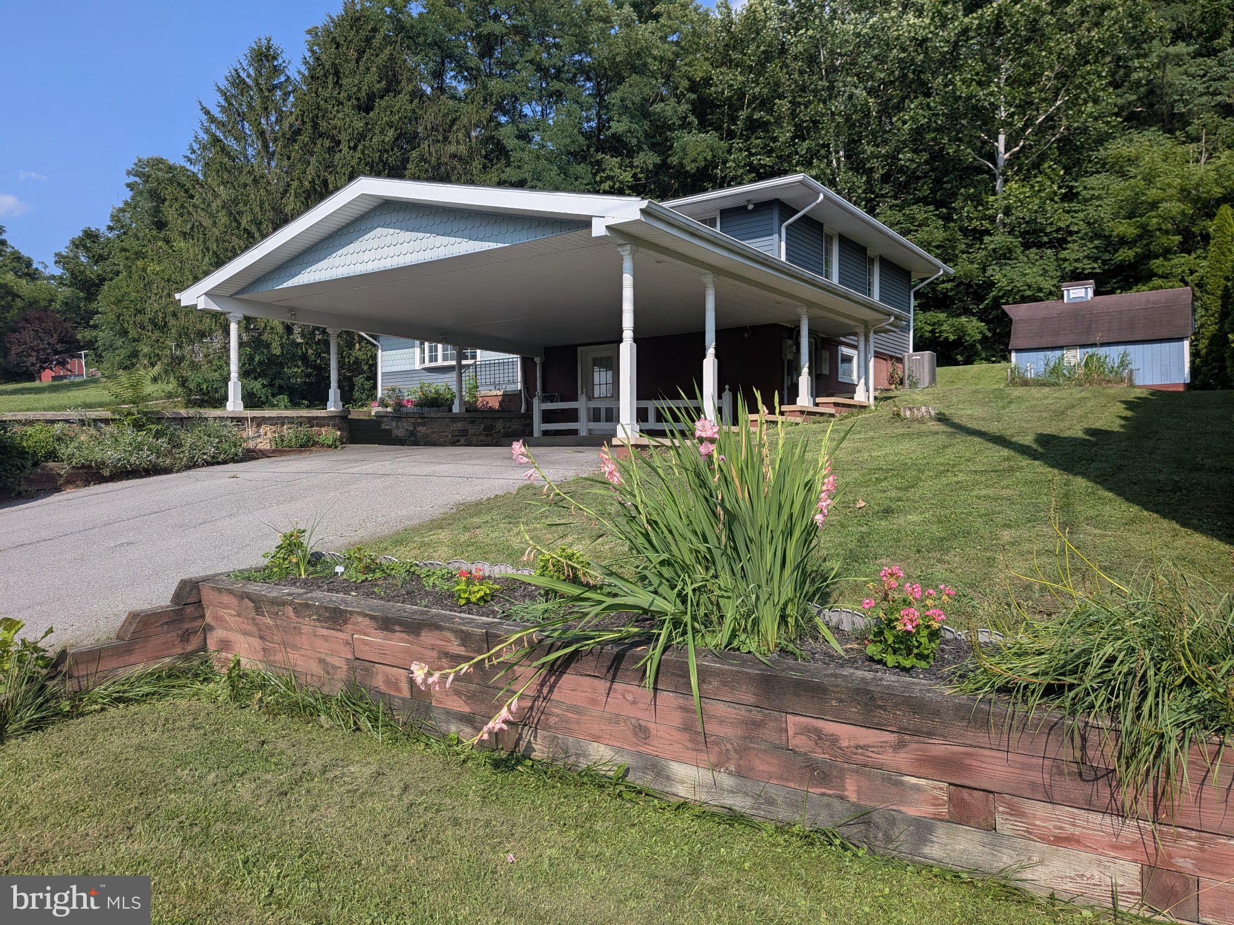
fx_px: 856
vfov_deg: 56.8
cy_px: 462
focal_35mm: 24
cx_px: 617
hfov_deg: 71.6
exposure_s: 1/1976
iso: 24
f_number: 1.7
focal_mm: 4.53
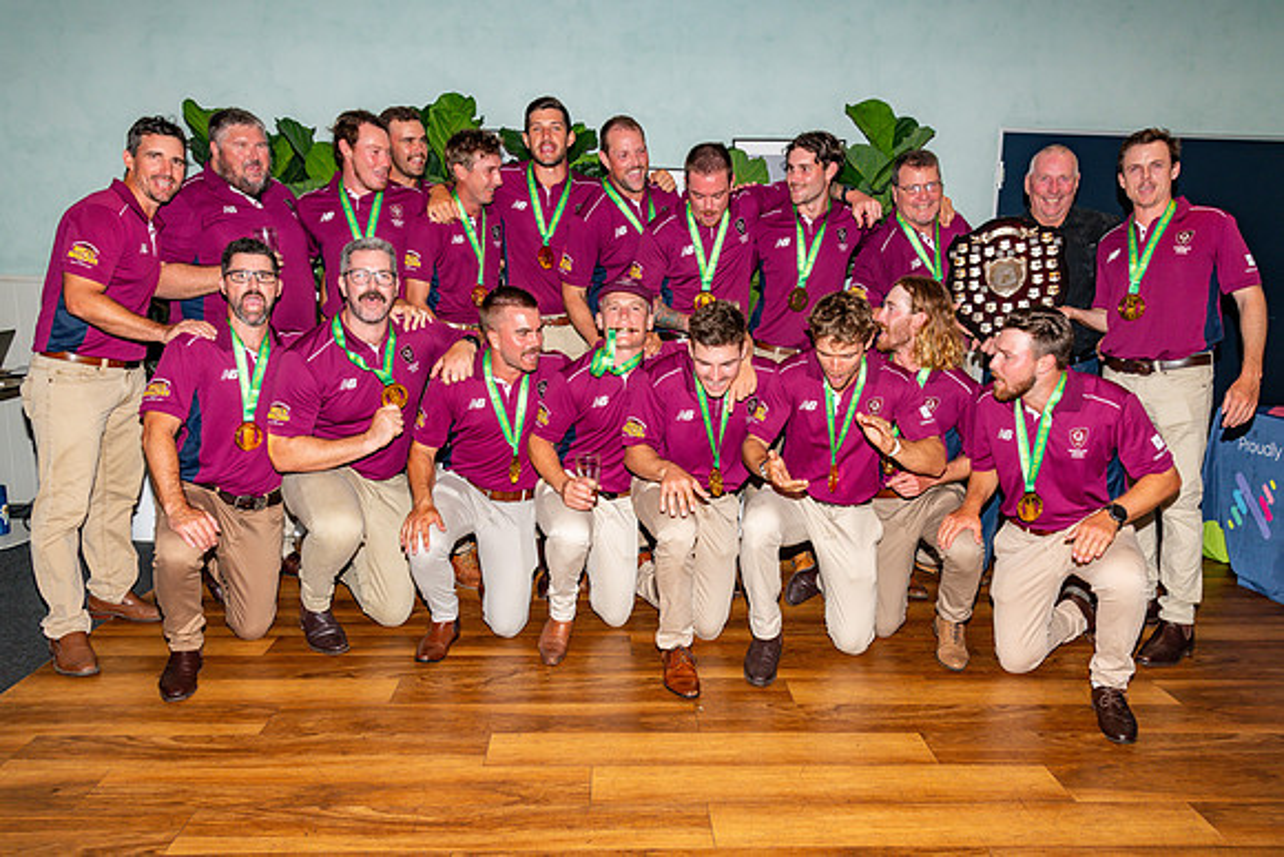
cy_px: 430
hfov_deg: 71.1
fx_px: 899
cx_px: 661
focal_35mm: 25
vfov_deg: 51.0
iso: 400
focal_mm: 24
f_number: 8
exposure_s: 1/60
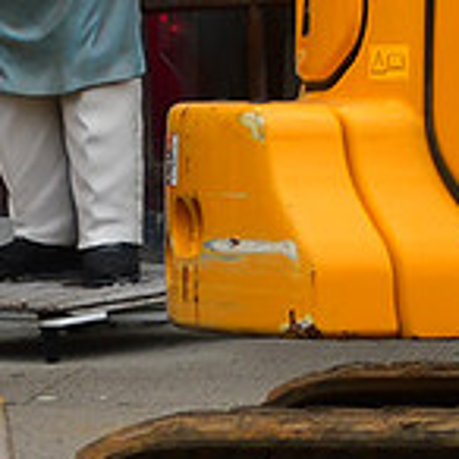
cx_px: 1528
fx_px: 6901
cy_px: -53
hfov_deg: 3.7
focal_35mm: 460
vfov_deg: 3.8
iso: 200
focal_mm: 48
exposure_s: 1/640
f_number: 5.3
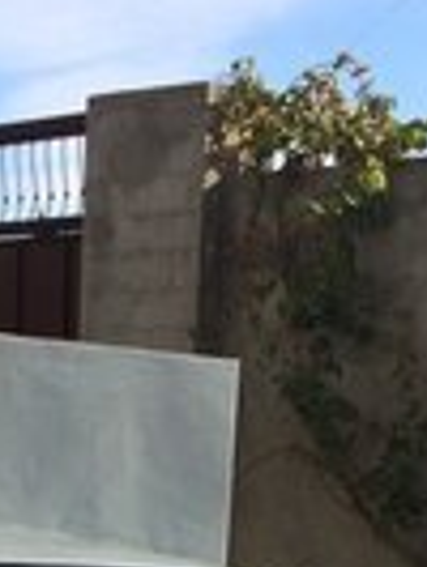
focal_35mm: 108
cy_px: 900
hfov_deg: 13.7
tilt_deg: -14.0
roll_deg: -1.0
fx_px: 1773
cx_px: 94
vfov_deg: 16.3
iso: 32
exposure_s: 1/1208
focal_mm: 4.15
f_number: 2.2
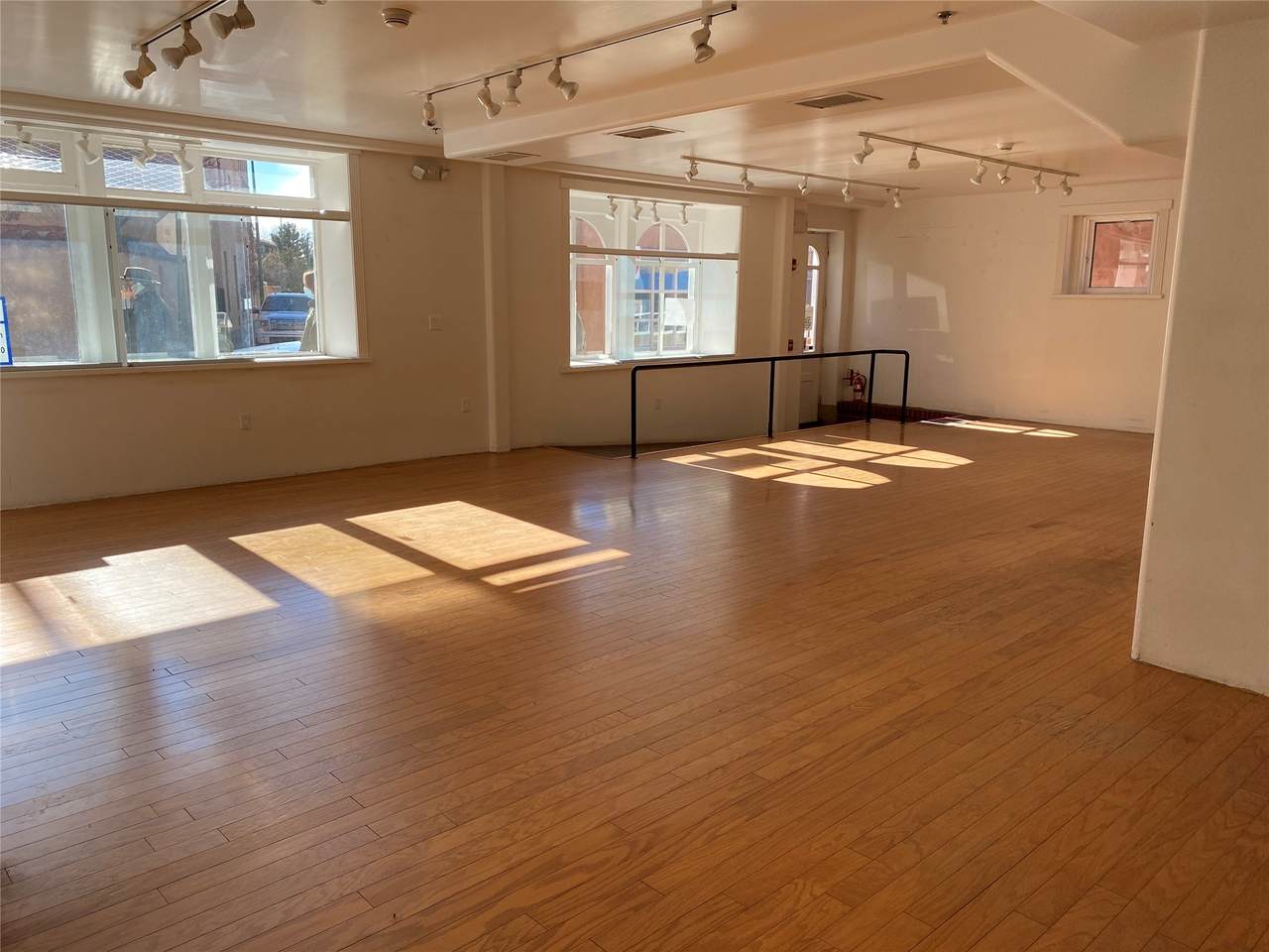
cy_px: 476
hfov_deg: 67.3
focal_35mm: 26
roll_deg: -0.4
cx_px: 634
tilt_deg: -10.4
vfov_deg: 53.1
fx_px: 953
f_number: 1.8
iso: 32
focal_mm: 4.25
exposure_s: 1/467
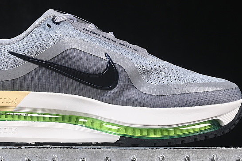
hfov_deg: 13.9
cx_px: 87
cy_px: 46
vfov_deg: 9.3
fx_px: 995
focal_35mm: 148
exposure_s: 1/60
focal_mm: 50
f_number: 8
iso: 160
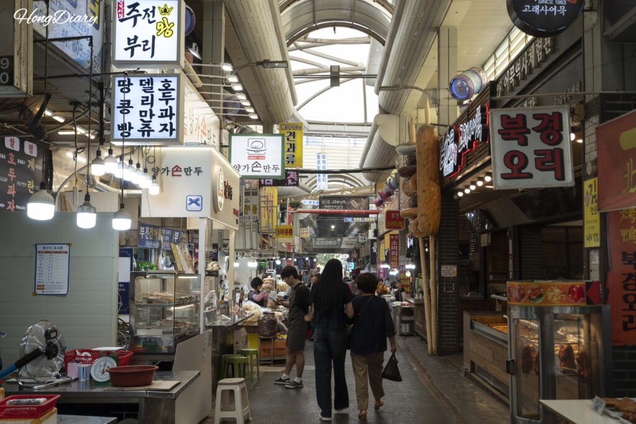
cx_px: 318
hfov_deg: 48.5
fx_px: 707
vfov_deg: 33.4
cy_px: 212
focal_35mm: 40
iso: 125
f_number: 5
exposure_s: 1/60
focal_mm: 40
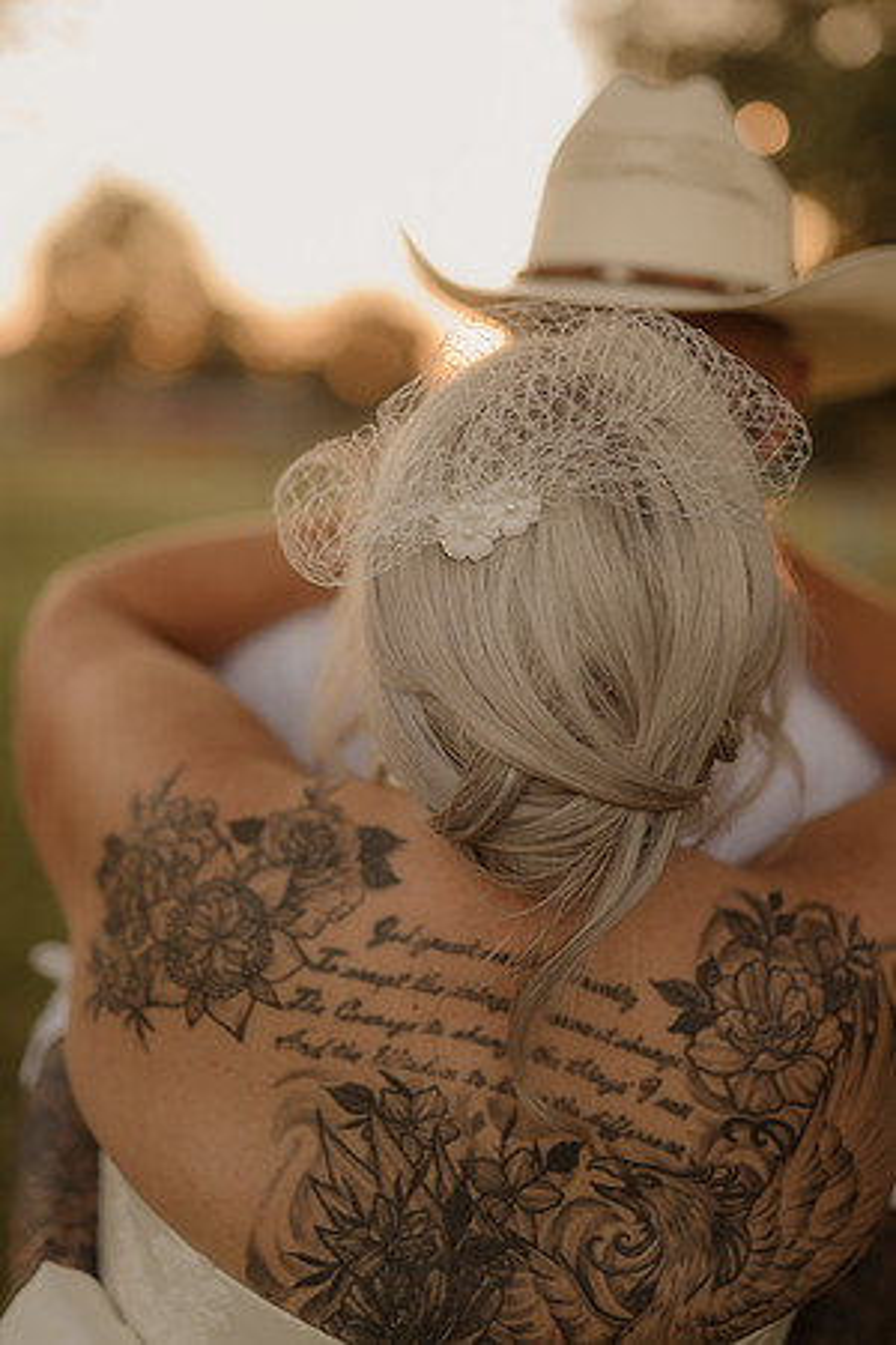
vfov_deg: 39.6
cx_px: 448
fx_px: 1867
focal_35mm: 50
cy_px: 672
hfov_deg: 27.0
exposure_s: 1/400
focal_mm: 50
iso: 200
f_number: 2.8
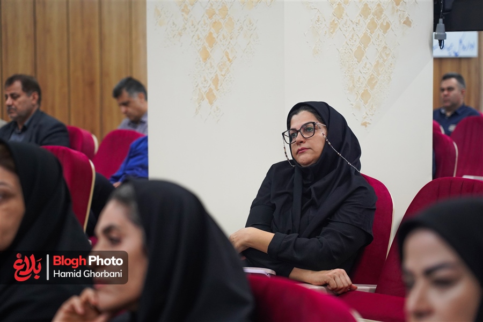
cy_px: 161
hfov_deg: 19.5
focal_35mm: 105
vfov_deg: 13.0
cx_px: 242
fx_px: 1409
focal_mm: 105
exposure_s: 1/160
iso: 2500
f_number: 4
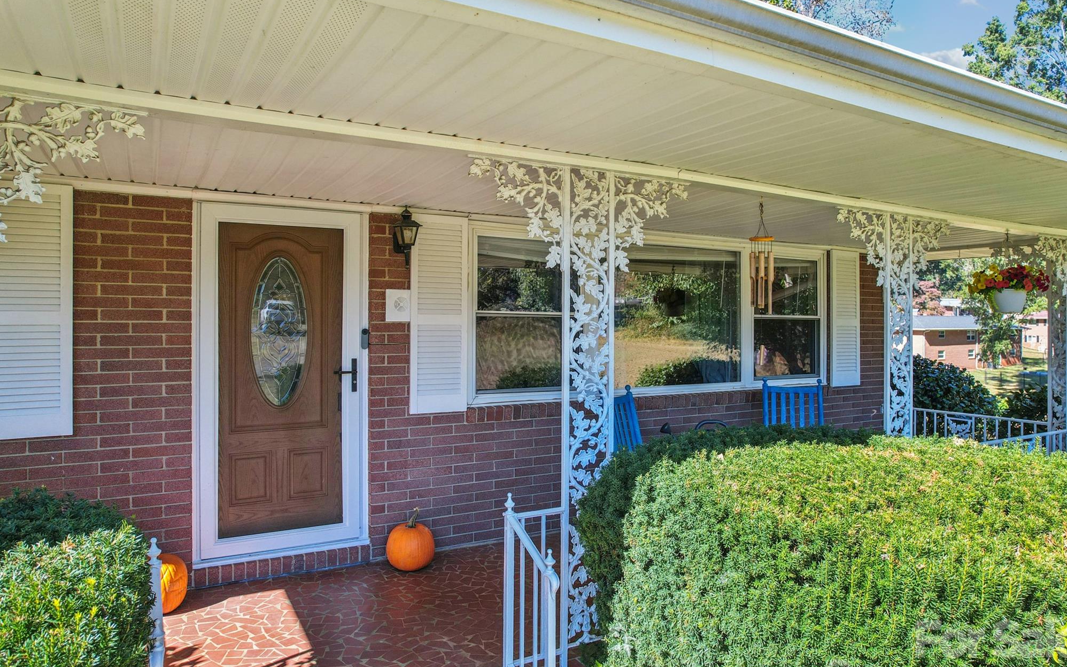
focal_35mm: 23
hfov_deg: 77.1
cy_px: 360
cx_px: 538
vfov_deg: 53.0
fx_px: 669
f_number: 2.8
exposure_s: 1/15
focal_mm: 8.4
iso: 130
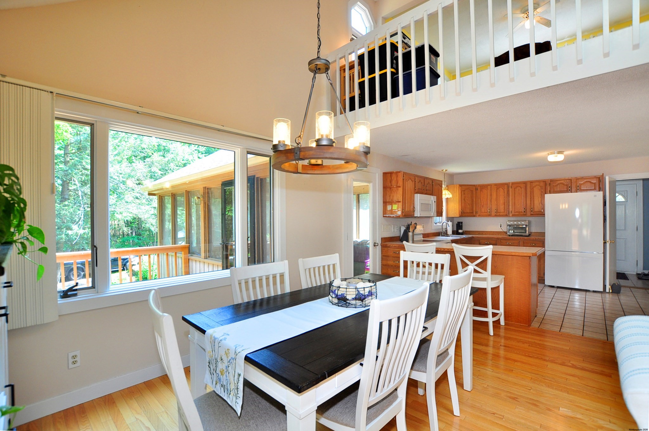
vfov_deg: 77.2
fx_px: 270
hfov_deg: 100.5
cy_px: 216
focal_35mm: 15
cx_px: 324
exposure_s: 1/50
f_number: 4.5
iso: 320
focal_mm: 10
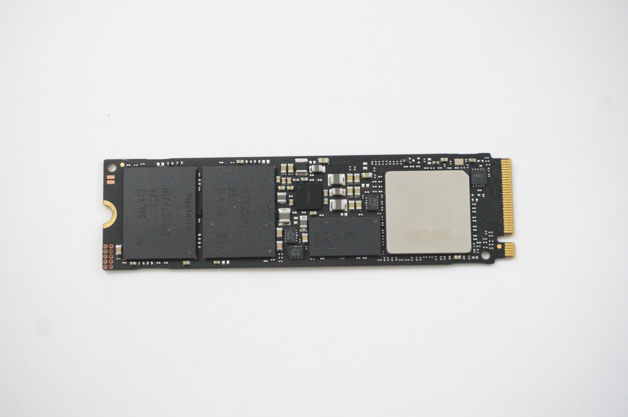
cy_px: 208
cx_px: 314
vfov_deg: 23.1
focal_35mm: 58
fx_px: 1020
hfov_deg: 34.2
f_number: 5.6
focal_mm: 39
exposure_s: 1/160
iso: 4000
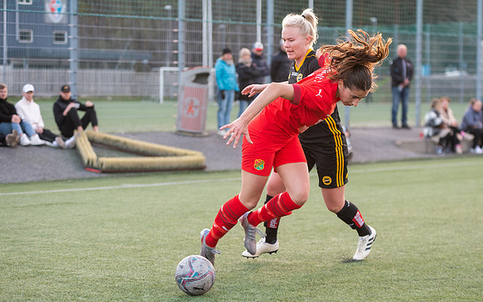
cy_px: 180
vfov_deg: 12.1
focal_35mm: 108
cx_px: 270
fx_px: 1423
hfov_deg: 19.3
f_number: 3.2
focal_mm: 95
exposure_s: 1/640
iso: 2500
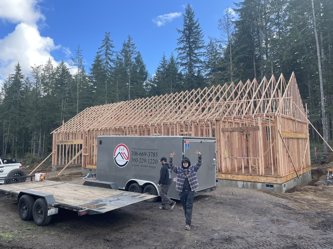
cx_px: 166
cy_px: 124
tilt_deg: +7.0
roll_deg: +1.0
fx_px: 250
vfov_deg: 53.1
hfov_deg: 67.3
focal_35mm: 26
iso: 32
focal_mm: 4.2
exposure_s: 1/640
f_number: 1.6
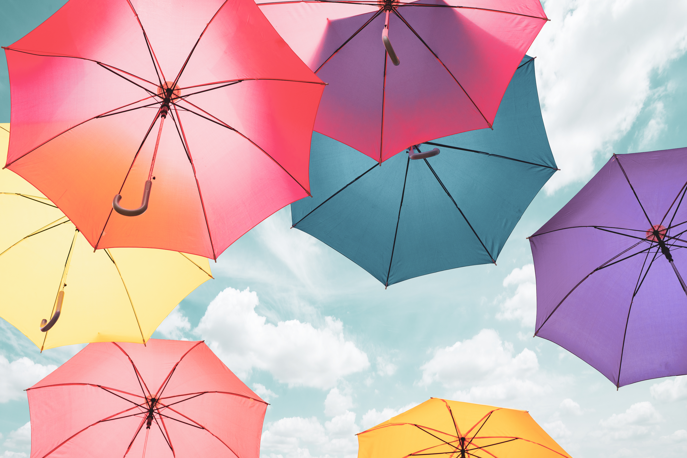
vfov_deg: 24.6
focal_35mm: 55
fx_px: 1050
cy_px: 229
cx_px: 344
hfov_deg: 36.2
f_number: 6.3
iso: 250
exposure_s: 1/2000
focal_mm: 55
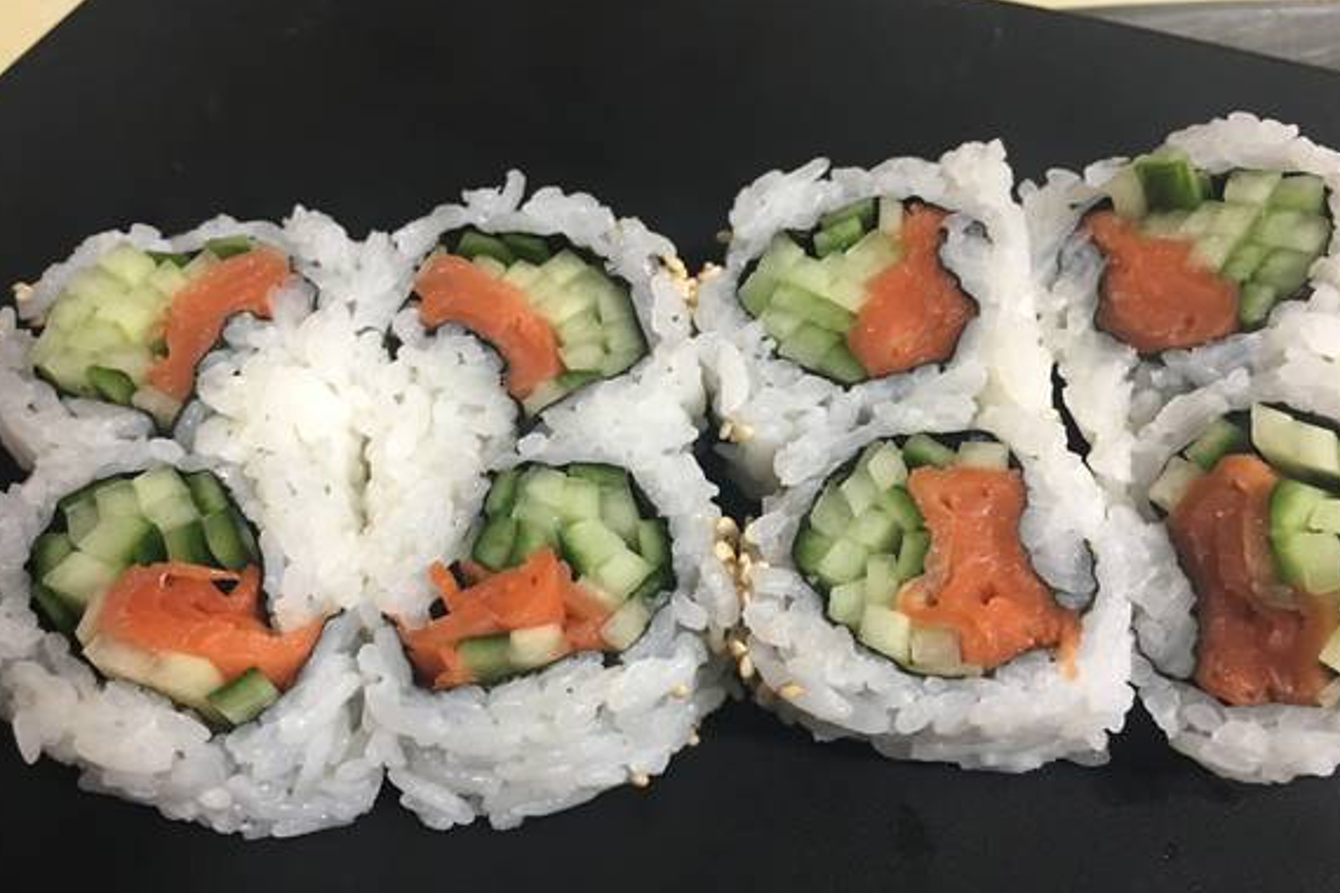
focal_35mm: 31
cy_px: 470
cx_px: 672
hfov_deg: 60.3
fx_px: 1154
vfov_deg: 42.3
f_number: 2.2
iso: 64
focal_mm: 4.15
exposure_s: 1/15
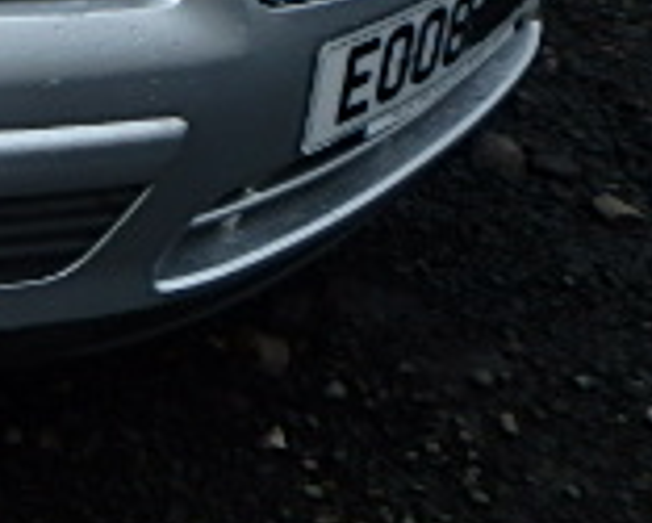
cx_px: -481
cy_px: -222
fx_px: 1622
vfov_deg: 16.9
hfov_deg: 18.4
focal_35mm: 84
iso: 125
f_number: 3.5
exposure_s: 1/640
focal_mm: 3.7
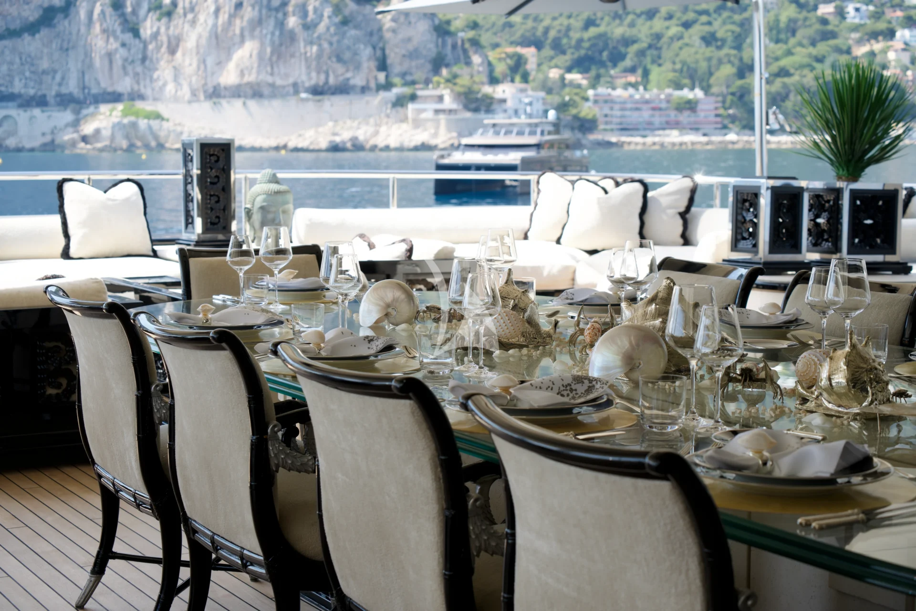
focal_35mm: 63
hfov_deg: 31.9
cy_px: 306
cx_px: 458
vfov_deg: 21.6
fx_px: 1603
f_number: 6.3
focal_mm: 63
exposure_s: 1/125
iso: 100
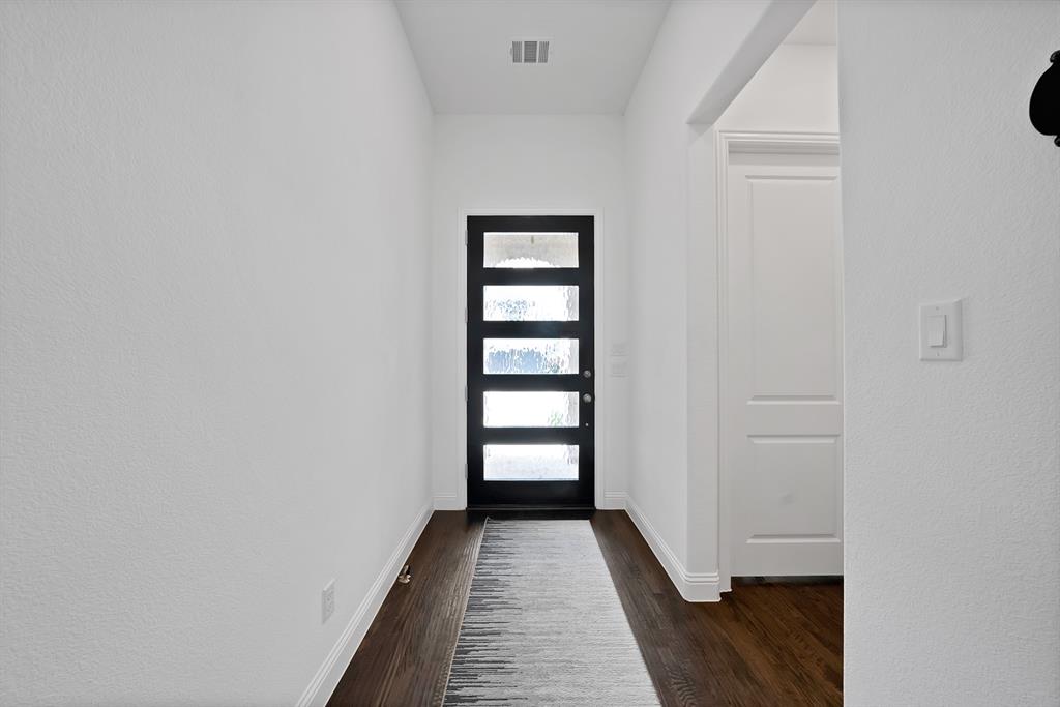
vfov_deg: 90.0
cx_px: 530
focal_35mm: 12
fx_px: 353
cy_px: 354
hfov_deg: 112.6
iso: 640
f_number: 9
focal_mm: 12
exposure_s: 1/10
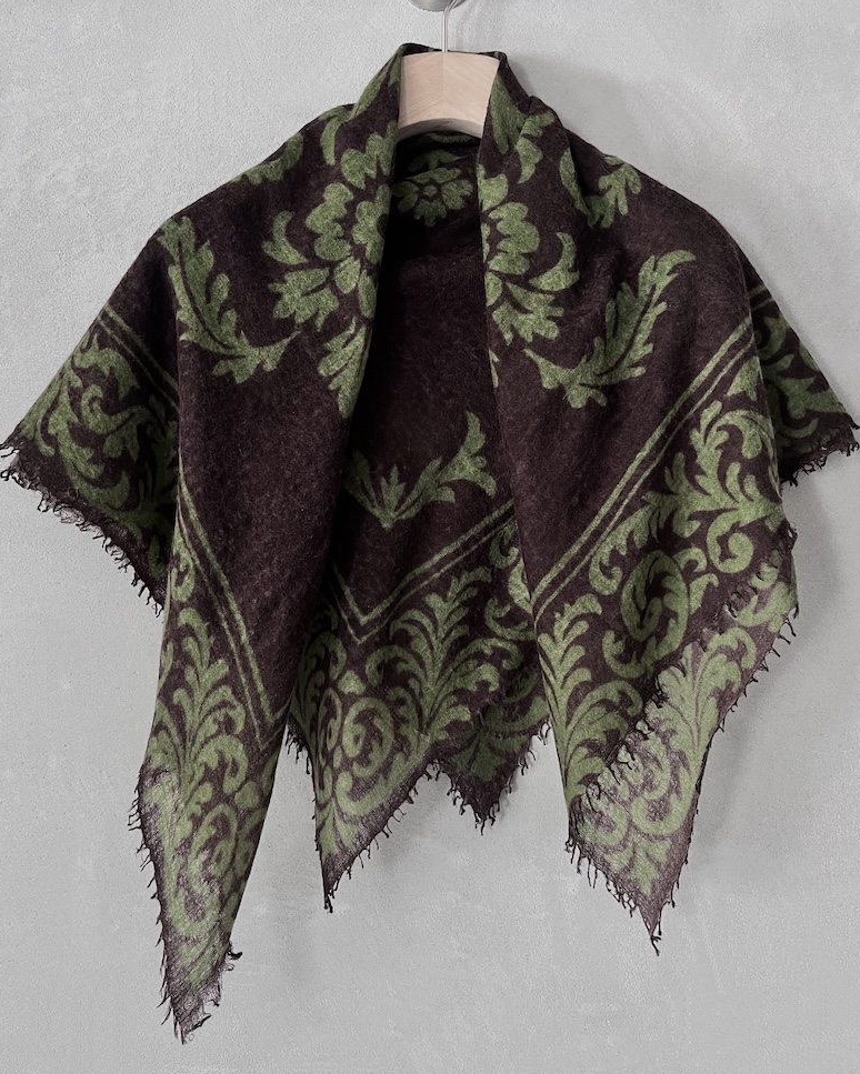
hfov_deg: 51.5
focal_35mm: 28
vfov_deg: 62.2
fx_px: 891
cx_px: 439
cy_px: 516
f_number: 1.6
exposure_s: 1/50
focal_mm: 5.1
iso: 125
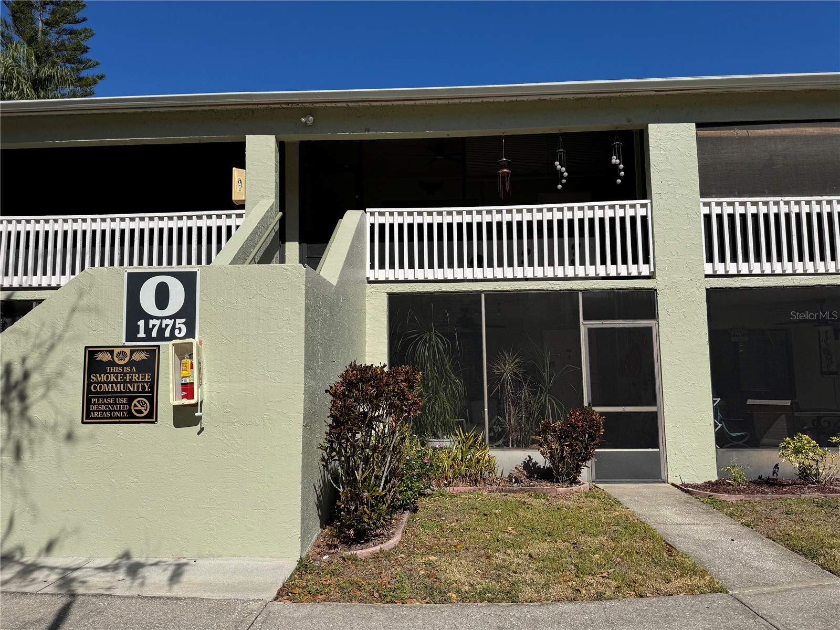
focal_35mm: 24
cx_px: 420
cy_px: 315
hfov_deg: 71.6
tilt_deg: +5.6
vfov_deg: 56.8
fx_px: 582
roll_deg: +0.3
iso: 80
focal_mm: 6.76
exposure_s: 1/9009
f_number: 1.78
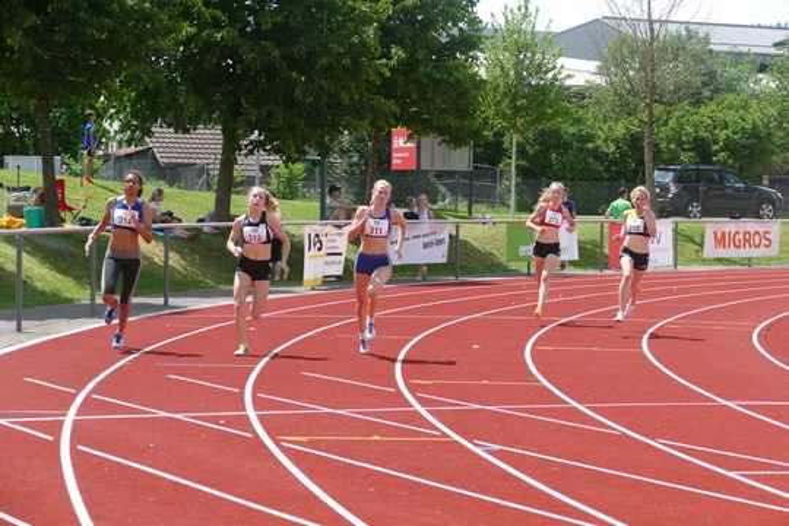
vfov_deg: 13.7
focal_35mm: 100
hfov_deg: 20.4
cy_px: 263
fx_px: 2191
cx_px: 394
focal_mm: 36.53
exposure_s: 1/800
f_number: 3.8
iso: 160
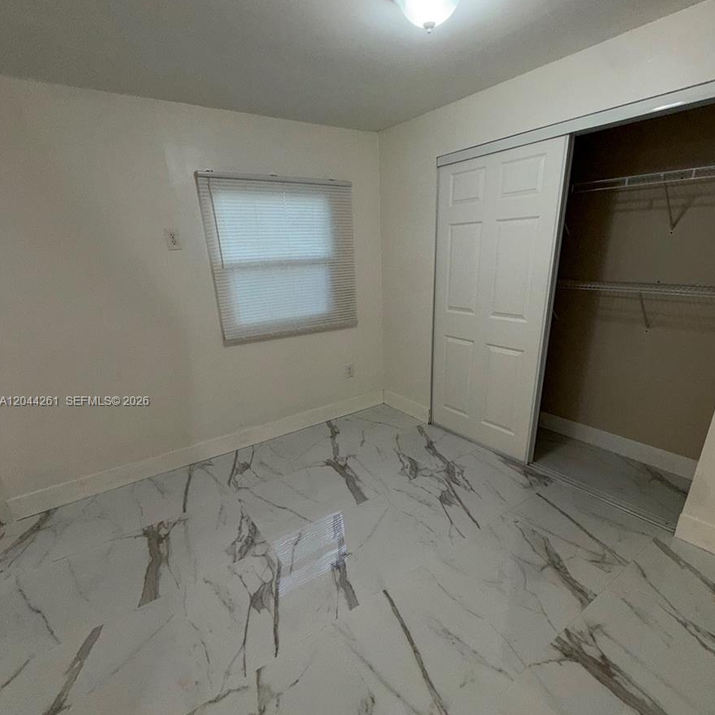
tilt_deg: -21.6
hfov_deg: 84.0
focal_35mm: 17
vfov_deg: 83.6
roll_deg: +2.2
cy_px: 402
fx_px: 397
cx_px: 366
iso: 64
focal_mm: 2.22
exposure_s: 1/120
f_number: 2.2
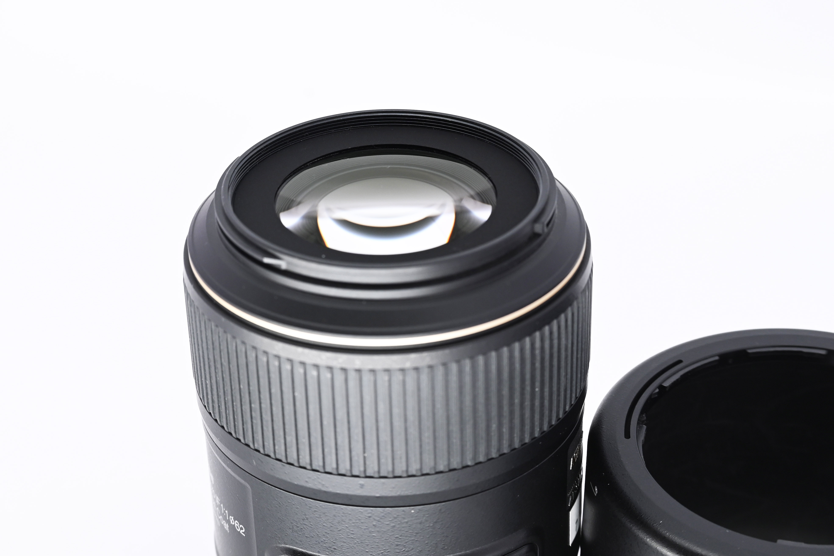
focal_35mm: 75
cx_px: 417
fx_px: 1737
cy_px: 278
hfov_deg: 27.0
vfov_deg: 18.2
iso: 500
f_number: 9
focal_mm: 50
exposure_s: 1/100
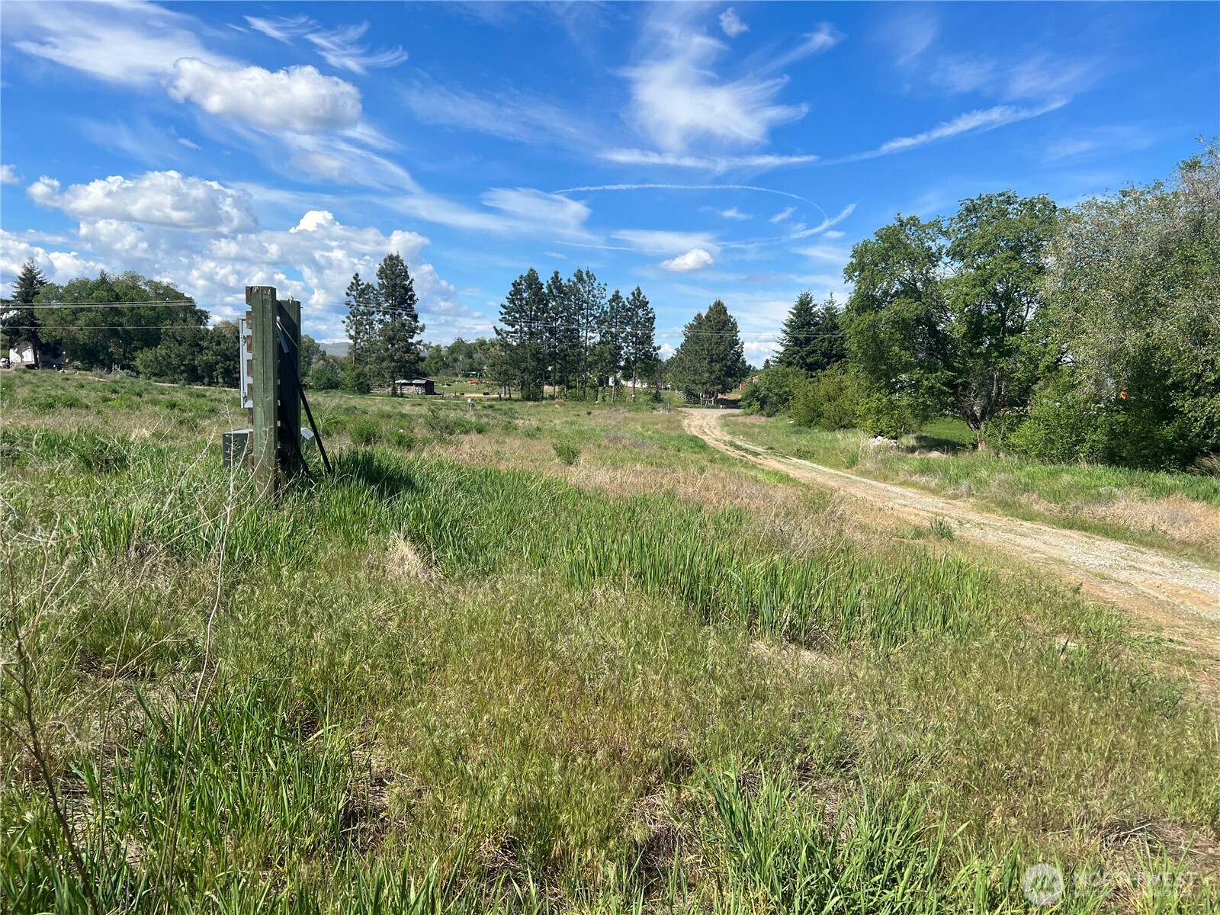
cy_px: 458
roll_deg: -1.8
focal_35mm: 26
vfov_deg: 53.1
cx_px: 610
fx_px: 916
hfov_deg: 67.3
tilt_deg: -4.5
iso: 50
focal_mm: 5.7
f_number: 1.5
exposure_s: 1/4831
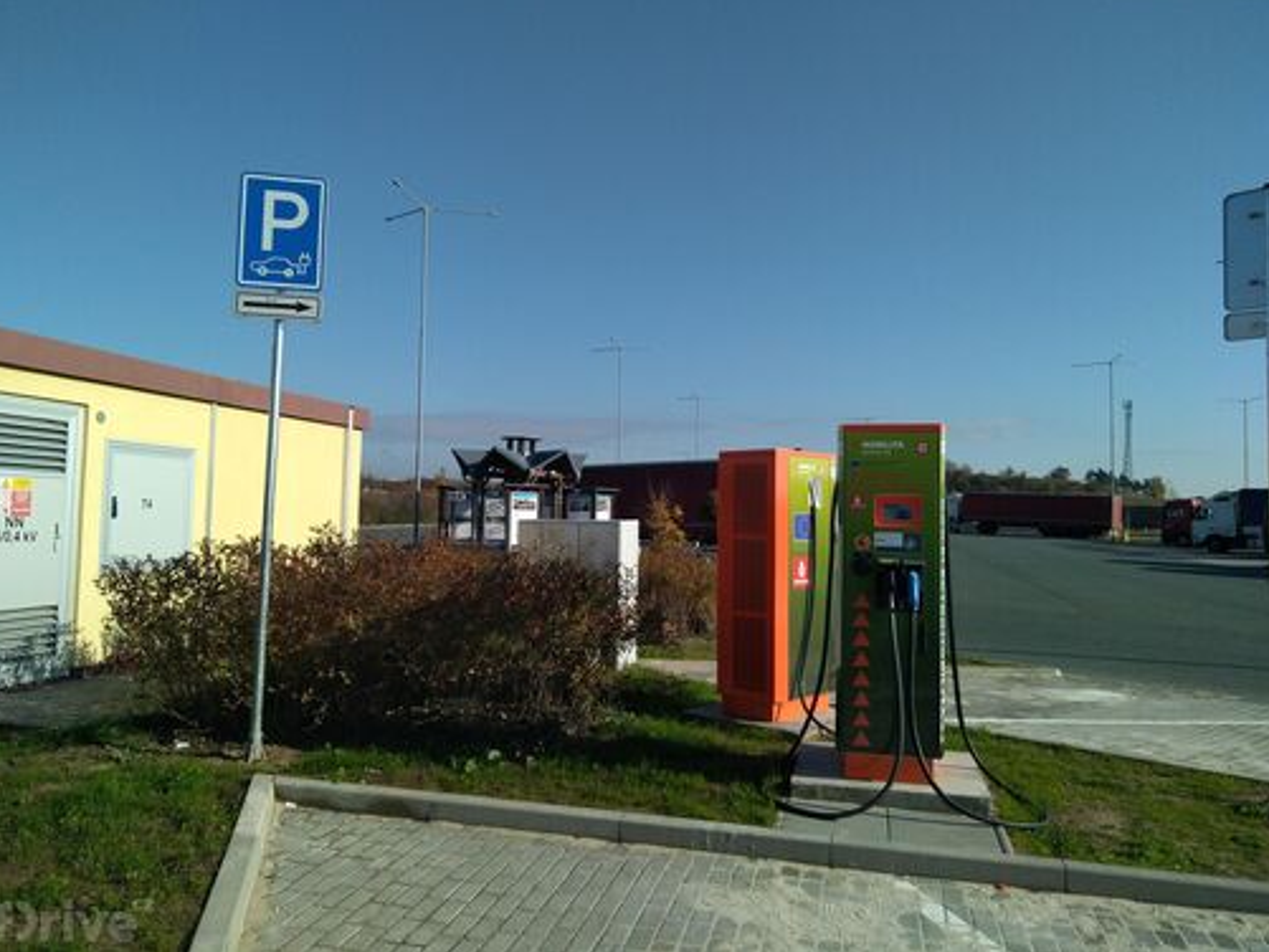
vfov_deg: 51.4
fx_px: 990
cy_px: 466
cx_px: 636
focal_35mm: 27
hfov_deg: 65.3
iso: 101
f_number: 2.2
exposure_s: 1/1801
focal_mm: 3.46
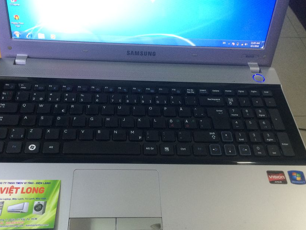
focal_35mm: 36
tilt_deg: -51.9
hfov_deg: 51.3
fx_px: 318
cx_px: 144
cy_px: 135
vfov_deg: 39.5
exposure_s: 1/33
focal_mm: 4.15
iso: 160
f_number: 2.2
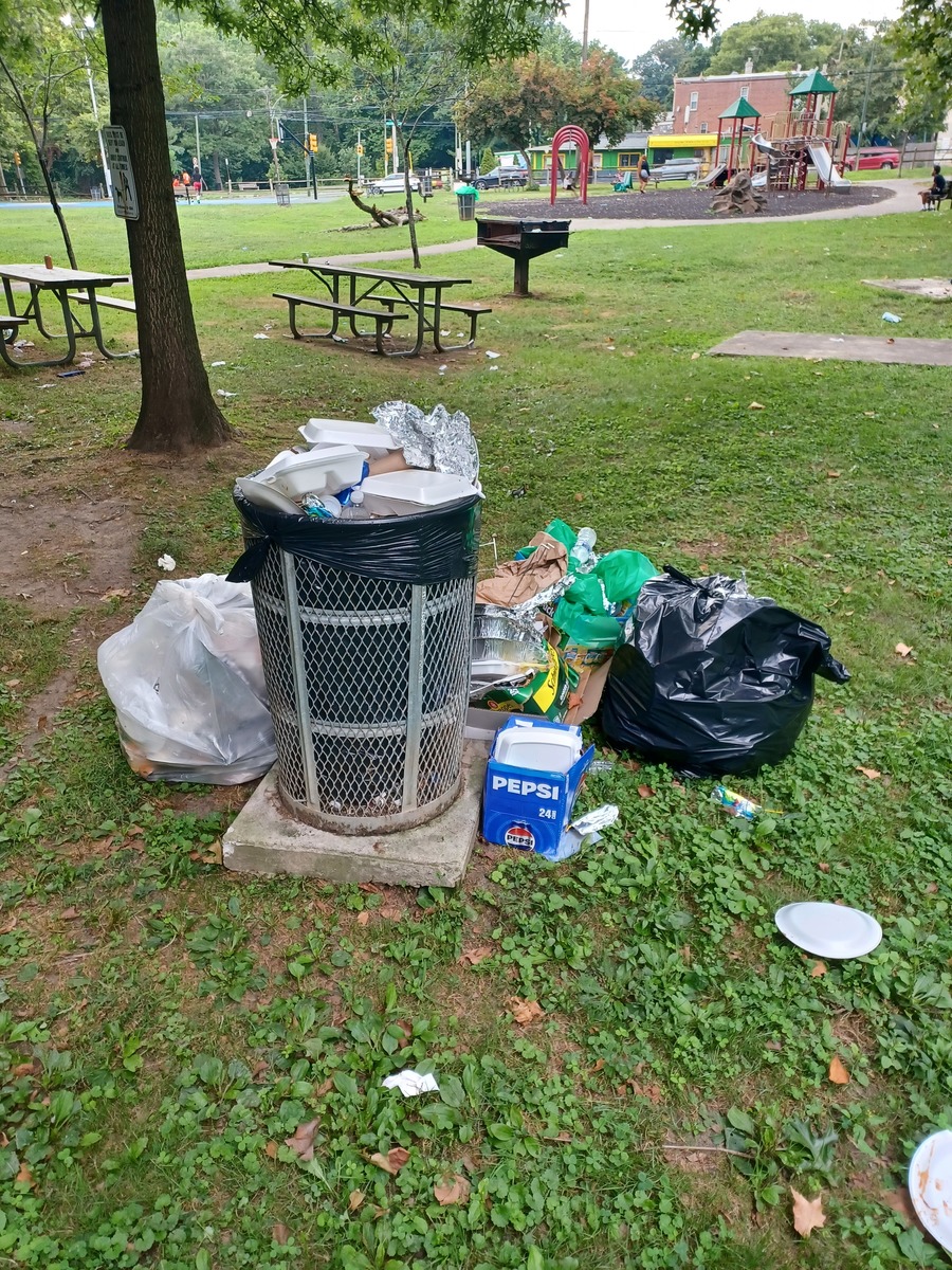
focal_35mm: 25
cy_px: 635
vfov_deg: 69.4
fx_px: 917
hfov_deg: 54.9
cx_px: 476
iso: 125
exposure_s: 1/60
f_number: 1.8
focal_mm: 4.6
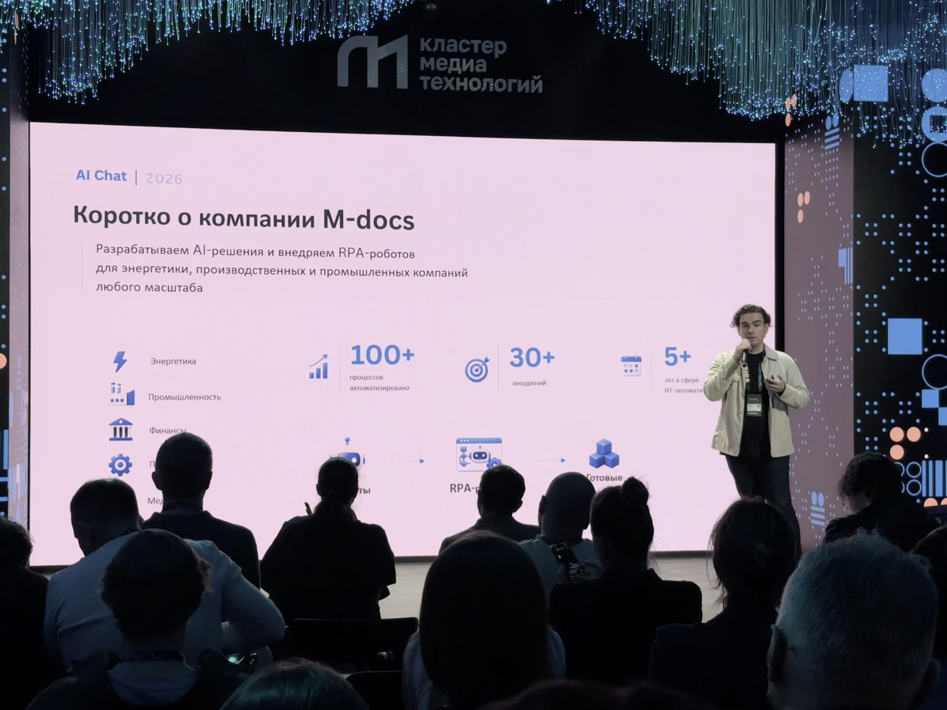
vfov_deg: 28.0
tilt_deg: +1.1
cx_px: 474
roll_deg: +0.9
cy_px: 355
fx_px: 1423
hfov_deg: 36.8
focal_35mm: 52
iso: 25
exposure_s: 1/120
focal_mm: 5.96
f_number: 1.6
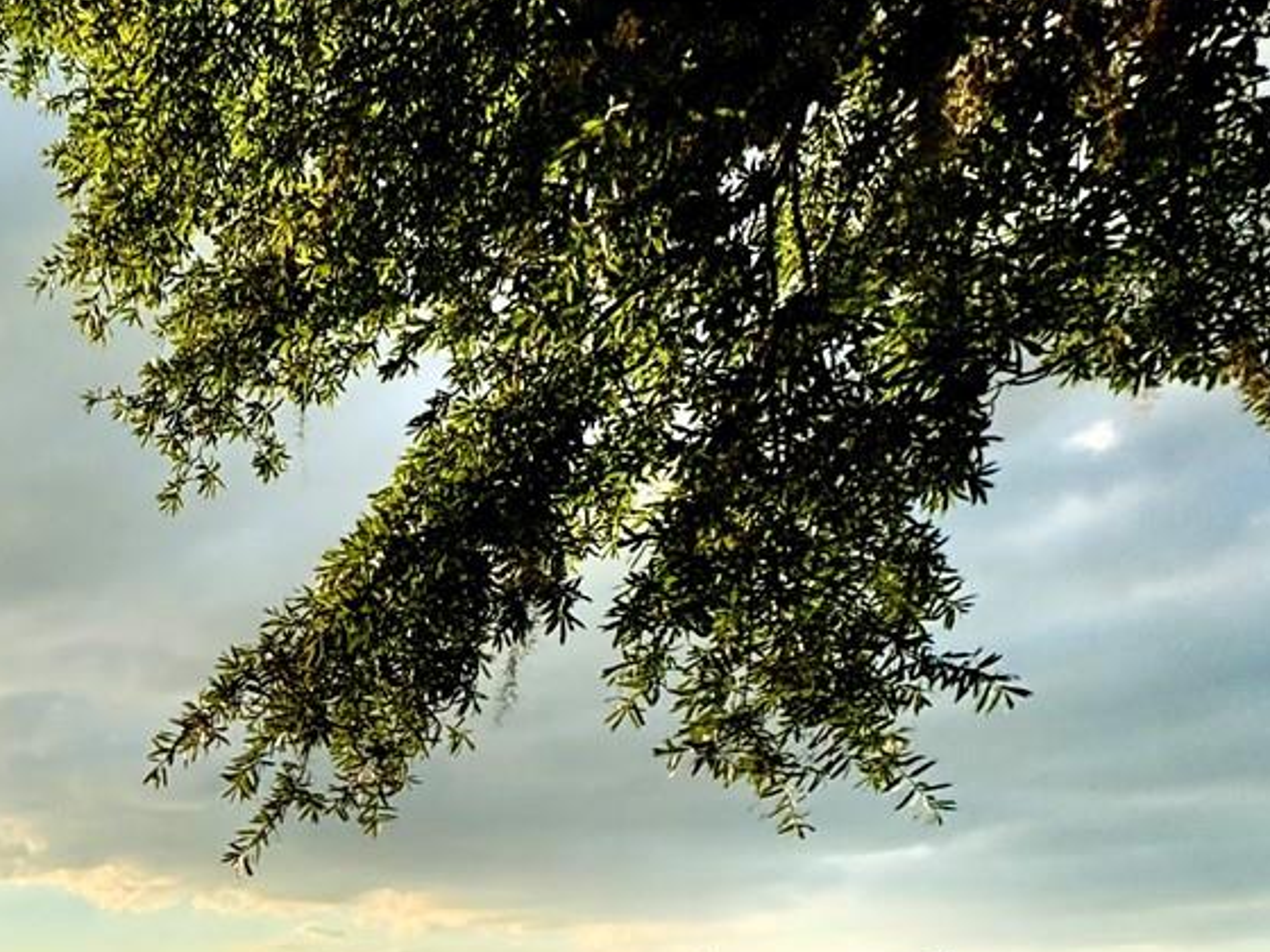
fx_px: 1468
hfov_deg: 35.8
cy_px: 1145
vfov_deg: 30.5
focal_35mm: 40
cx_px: -277
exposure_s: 1/2674
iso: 40
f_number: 2.2
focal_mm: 2.22
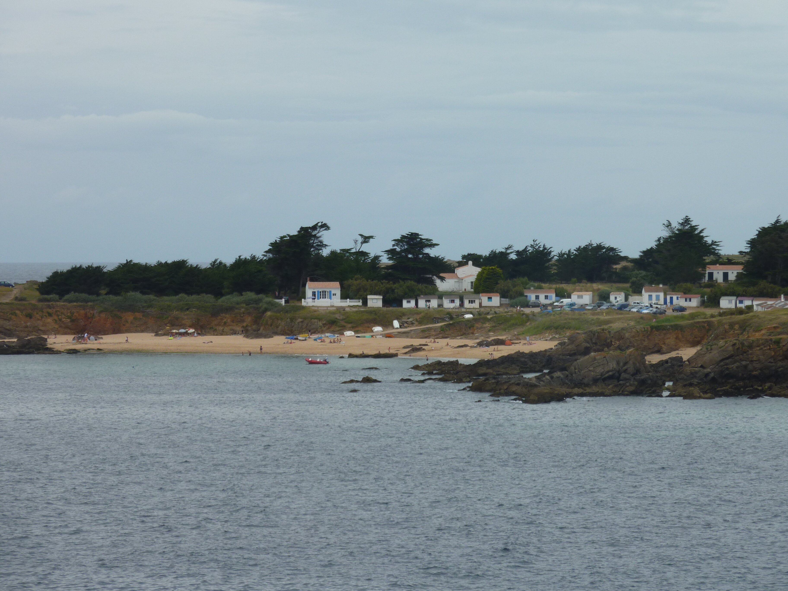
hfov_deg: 13.4
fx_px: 3346
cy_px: 296
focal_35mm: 147
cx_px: 394
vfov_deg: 10.1
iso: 80
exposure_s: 1/640
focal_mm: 24.1
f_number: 5.6
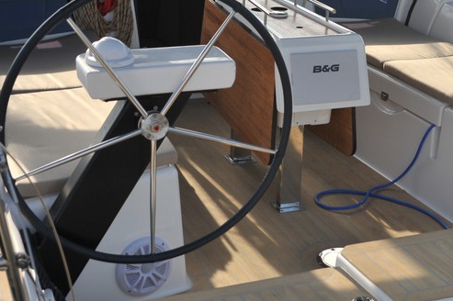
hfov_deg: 24.9
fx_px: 993
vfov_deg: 17.2
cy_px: 81
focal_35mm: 79
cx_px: 406
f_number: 6.3
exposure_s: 1/800
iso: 200
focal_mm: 38
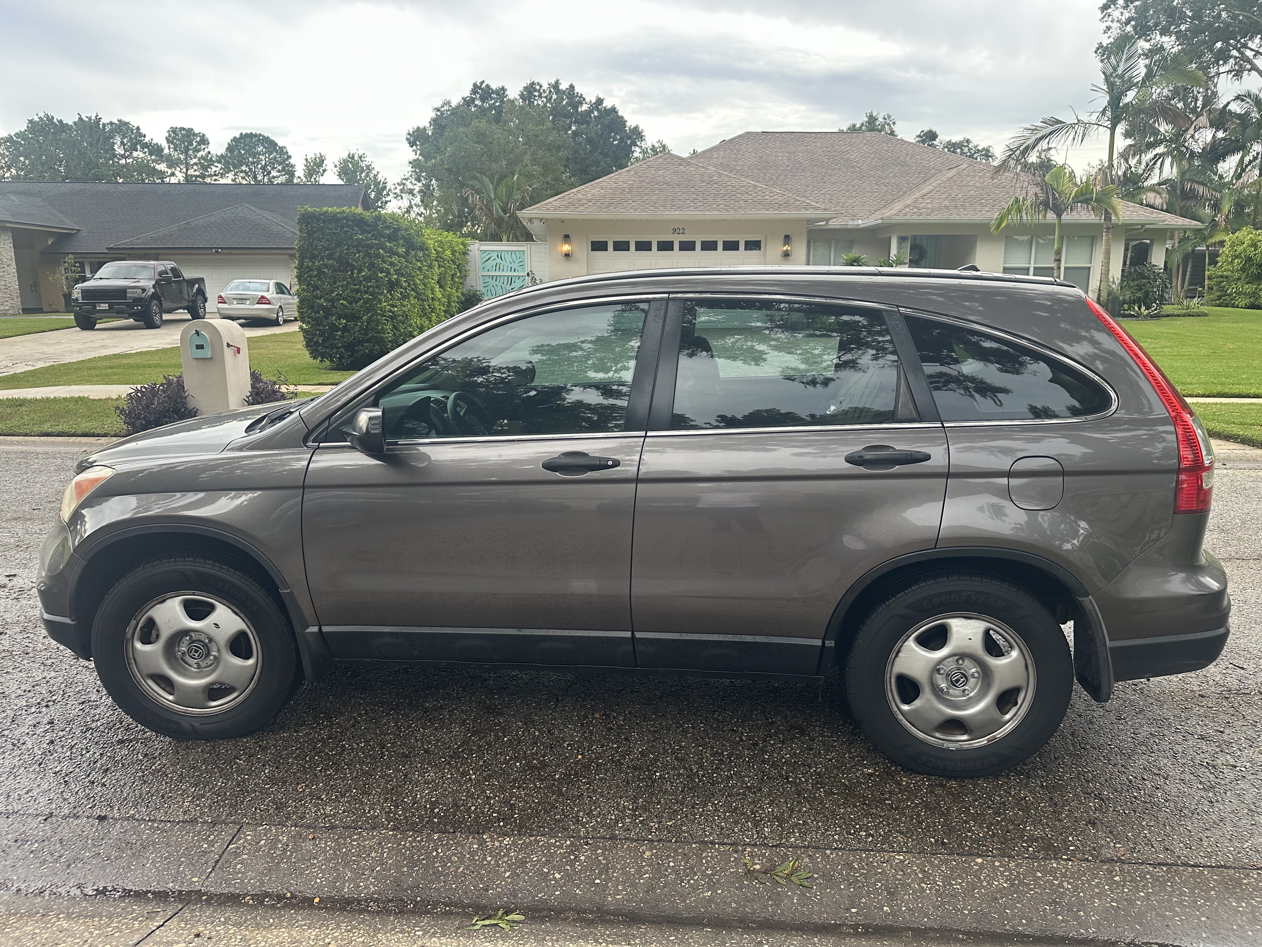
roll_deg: -0.2
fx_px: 875
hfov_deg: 71.6
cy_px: 474
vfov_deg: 56.8
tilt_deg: -11.8
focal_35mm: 24
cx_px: 631
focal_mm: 6.86
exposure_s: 1/121
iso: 125
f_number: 1.78
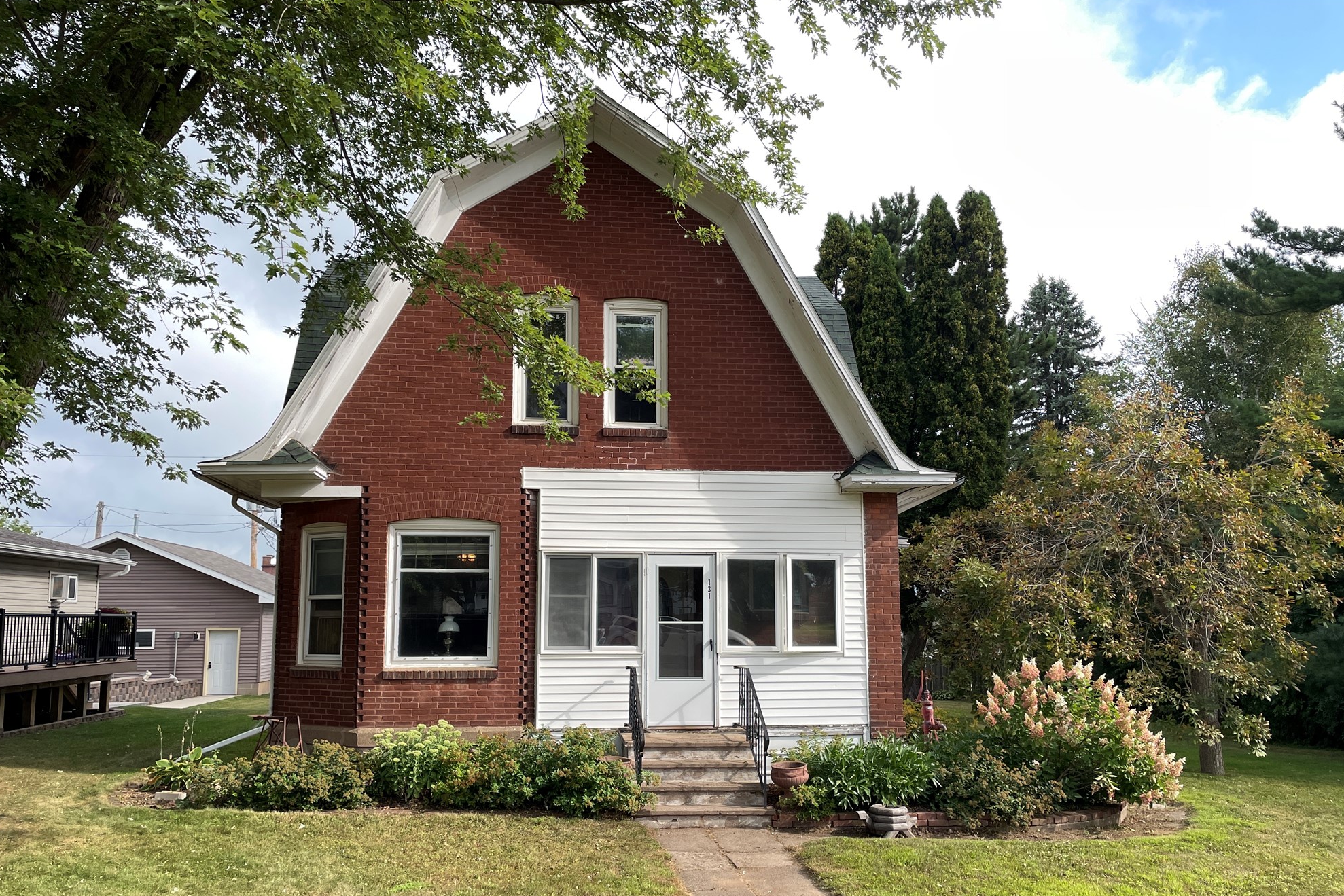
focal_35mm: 28
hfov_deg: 65.5
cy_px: 516
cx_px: 678
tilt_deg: +5.9
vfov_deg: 46.3
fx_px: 1045
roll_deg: +0.4
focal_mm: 4.2
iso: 32
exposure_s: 1/1642
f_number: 1.6
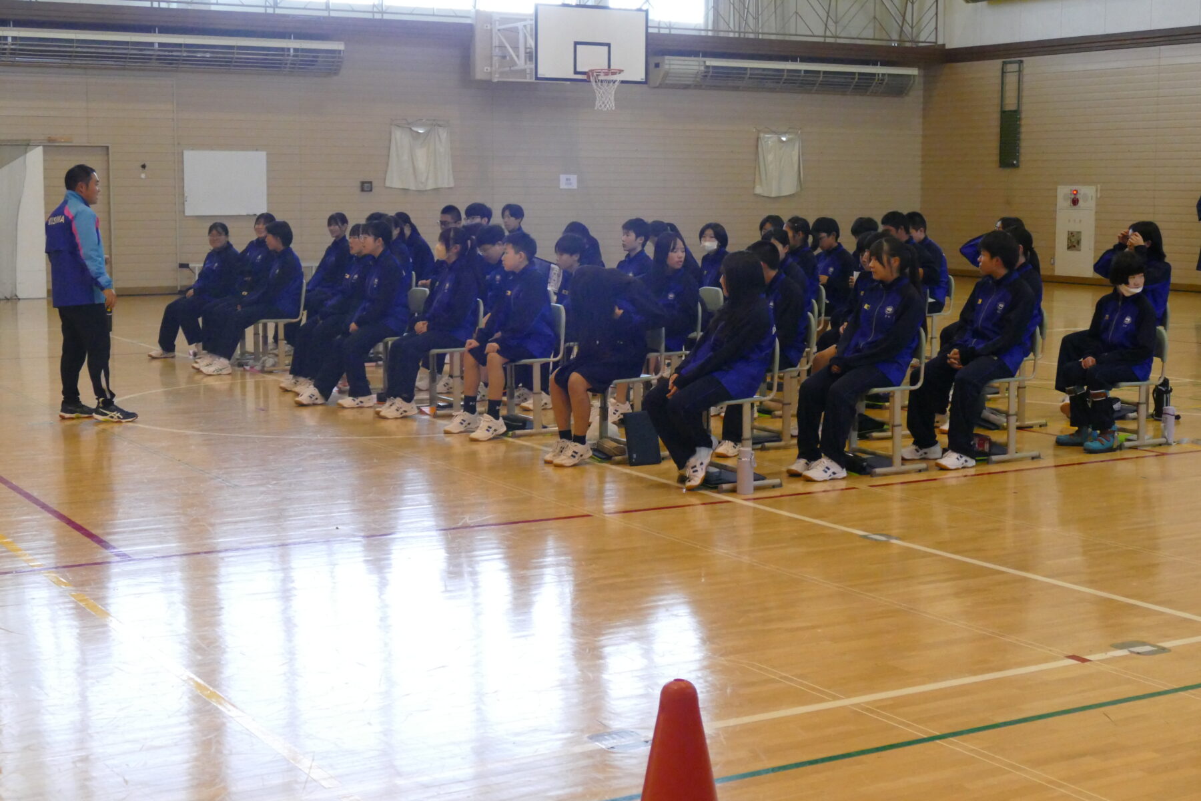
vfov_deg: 24.6
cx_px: 600
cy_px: 400
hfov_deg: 36.2
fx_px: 1835
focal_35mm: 55
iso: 3200
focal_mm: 20.23
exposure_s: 1/250
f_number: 3.4
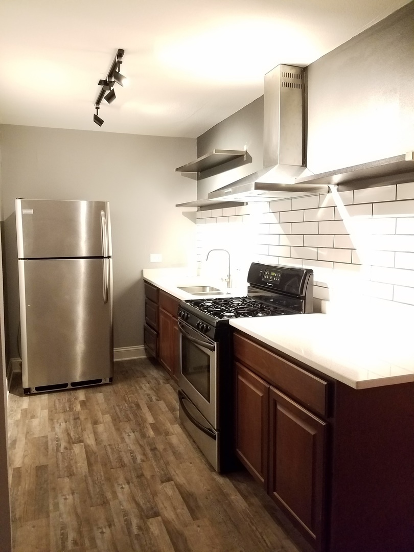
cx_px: 207
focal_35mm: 26
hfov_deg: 53.1
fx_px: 415
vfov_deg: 67.3
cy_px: 276
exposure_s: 1/30
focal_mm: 4.2
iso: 640
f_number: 1.7
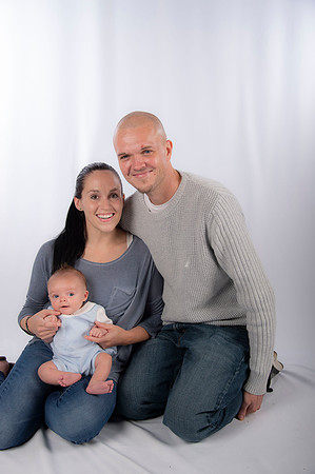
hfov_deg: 35.0
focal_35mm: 38
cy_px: 237
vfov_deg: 50.7
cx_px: 158
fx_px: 500
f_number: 5.6
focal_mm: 38
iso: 100
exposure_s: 1/200
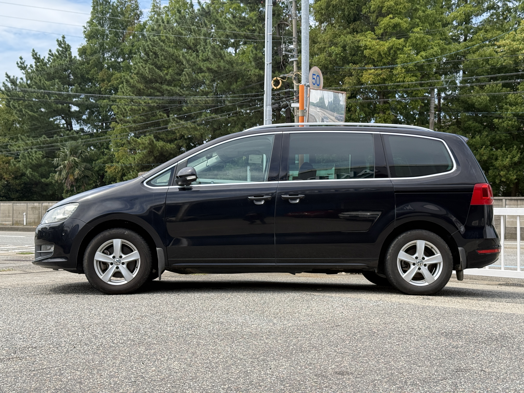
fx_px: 727
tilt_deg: +1.4
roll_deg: -0.3
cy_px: 196
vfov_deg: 30.3
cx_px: 262
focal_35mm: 48
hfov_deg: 39.7
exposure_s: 1/1715
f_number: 1.78
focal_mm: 6.76
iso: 64
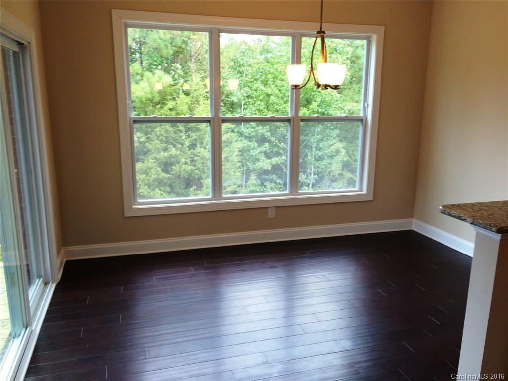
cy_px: 190
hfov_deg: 61.7
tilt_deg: -11.3
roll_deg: -1.7
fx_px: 426
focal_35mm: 29
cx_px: 254
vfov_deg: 48.2
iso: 40
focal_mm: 4.15
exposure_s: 1/60
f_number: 2.2
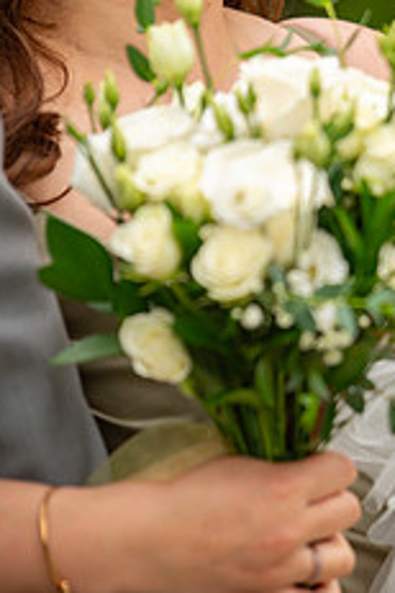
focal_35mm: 501
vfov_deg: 4.1
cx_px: 418
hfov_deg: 2.7
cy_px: 249
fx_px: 8245
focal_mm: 200
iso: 100
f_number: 2.8
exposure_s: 1/320
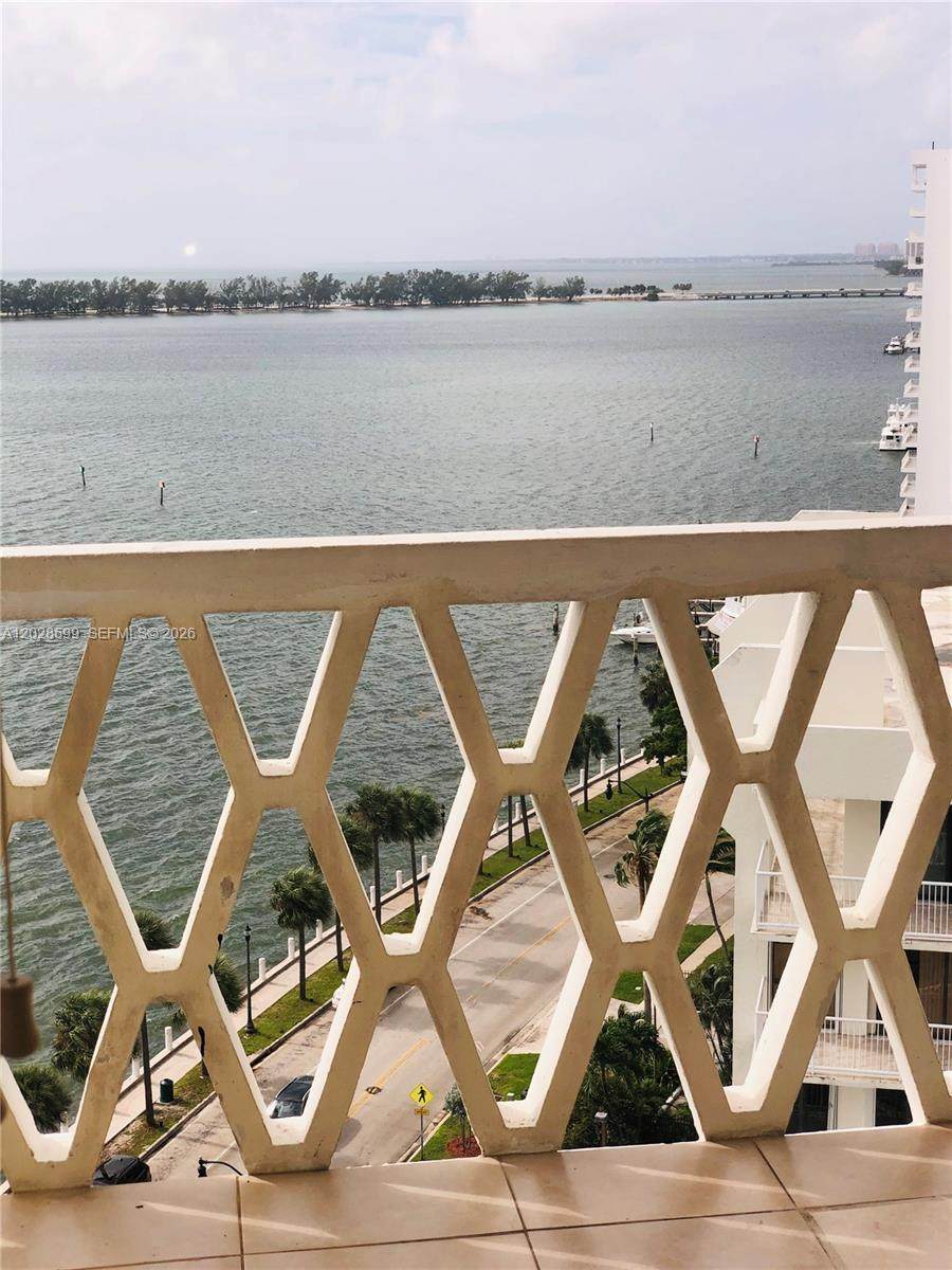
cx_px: 476
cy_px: 635
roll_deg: -0.2
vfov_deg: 36.8
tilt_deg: -10.1
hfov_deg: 28.0
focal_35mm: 52
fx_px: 1907
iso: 16
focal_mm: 6
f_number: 2.4
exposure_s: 1/1736
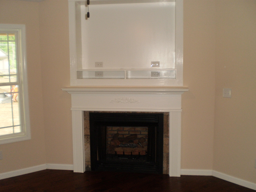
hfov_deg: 51.4
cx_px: 128
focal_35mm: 36
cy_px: 96
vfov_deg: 39.7
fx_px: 266
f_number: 3.1
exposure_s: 1/30
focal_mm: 6.3
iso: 125
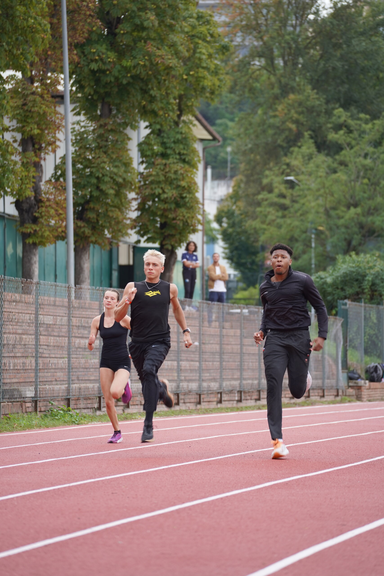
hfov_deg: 7.7
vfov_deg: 11.5
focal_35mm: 179
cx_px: 192
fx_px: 2863
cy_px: 288
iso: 250
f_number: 5.6
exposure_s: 1/200
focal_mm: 179
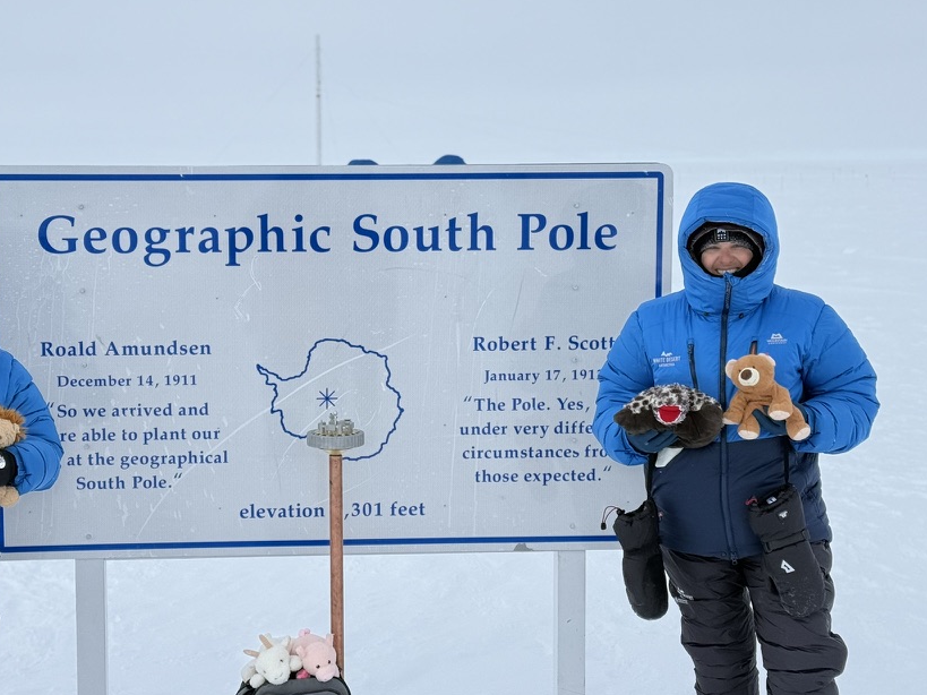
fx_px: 1607
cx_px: 370
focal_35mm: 60
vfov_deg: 24.4
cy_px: 372
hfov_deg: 32.1
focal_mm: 6.76
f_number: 1.78
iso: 80
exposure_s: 1/11364
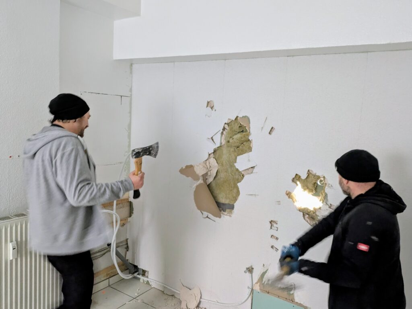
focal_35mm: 25
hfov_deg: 69.4
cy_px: 154
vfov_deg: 54.9
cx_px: 206
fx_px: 298
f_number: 1.89
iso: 615
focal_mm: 5.43
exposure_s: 1/25
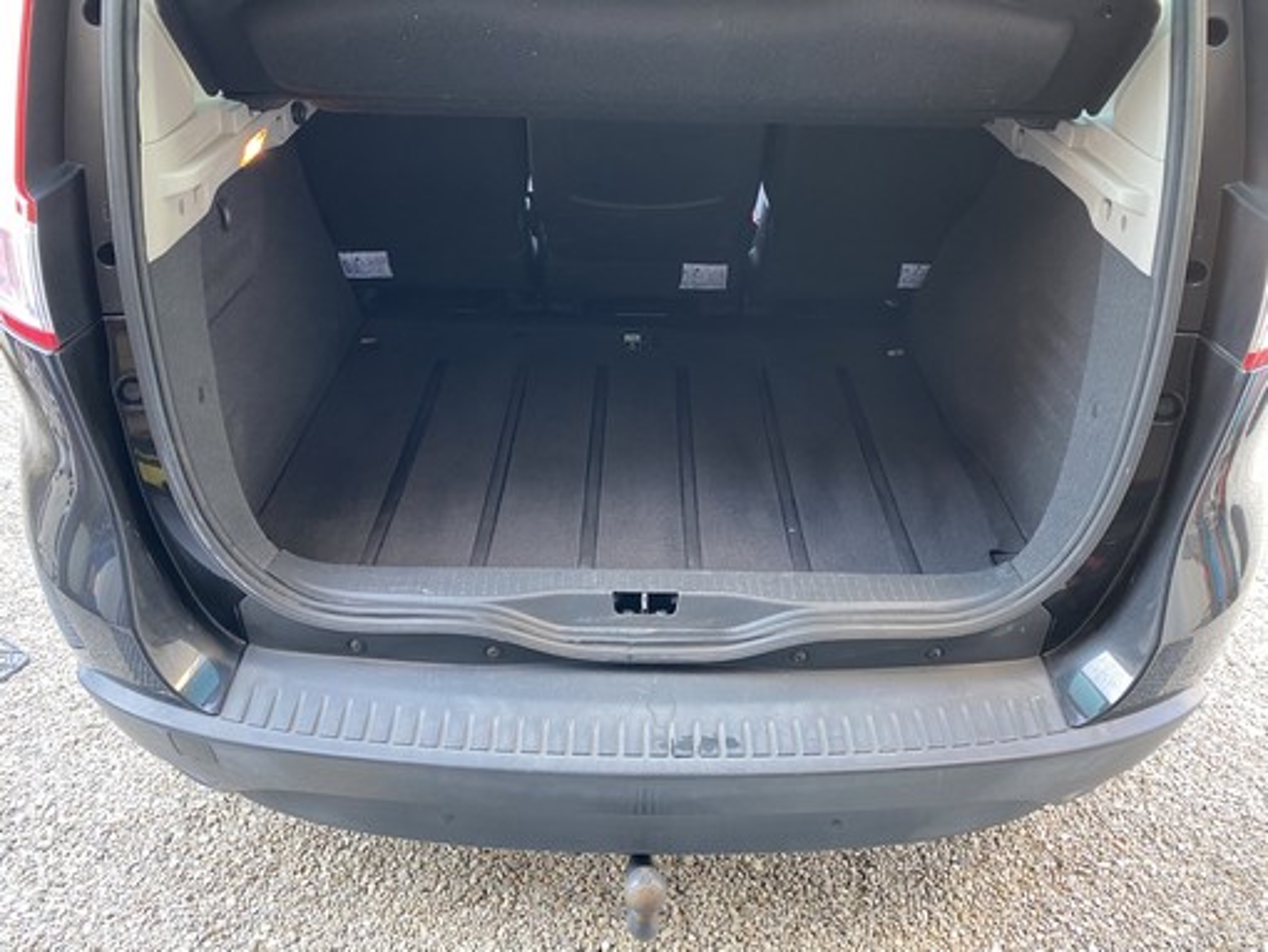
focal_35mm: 26
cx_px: 634
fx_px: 953
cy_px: 476
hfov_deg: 67.3
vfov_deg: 53.1
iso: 160
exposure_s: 1/60
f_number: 1.8
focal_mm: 4.25
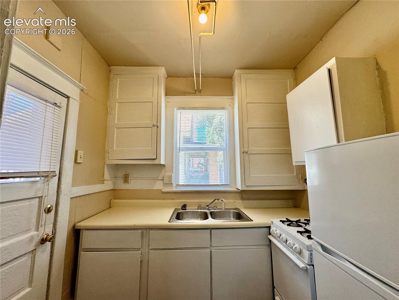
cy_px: 150
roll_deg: +0.6
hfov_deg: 102.1
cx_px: 200
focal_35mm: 14
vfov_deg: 85.7
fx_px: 161
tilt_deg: +7.1
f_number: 2.2
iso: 125
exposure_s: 1/144
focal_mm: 2.22
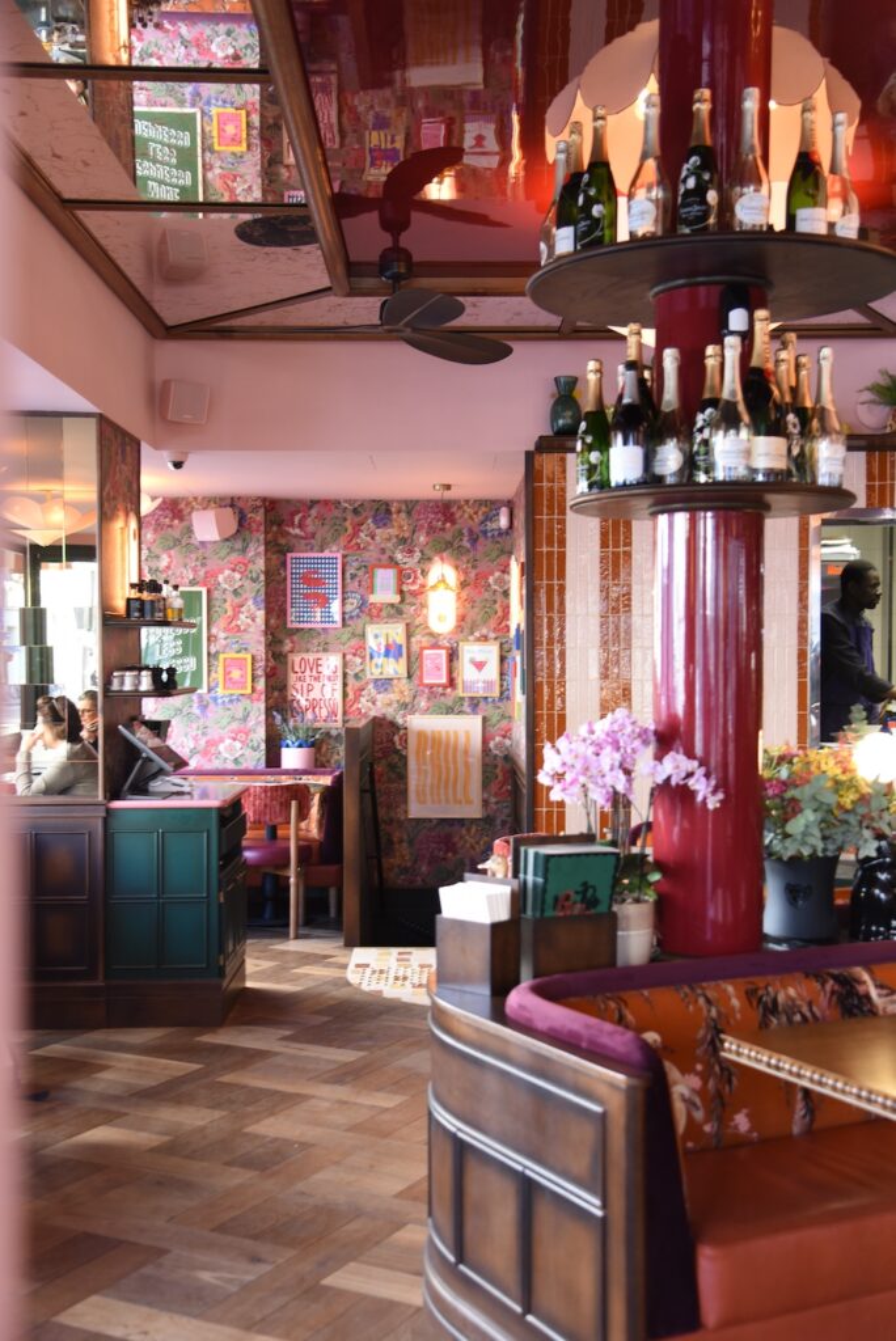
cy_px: 670
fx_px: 1491
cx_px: 448
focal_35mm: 40
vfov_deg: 48.4
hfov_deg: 33.4
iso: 800
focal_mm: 40
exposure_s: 1/50
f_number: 5.6
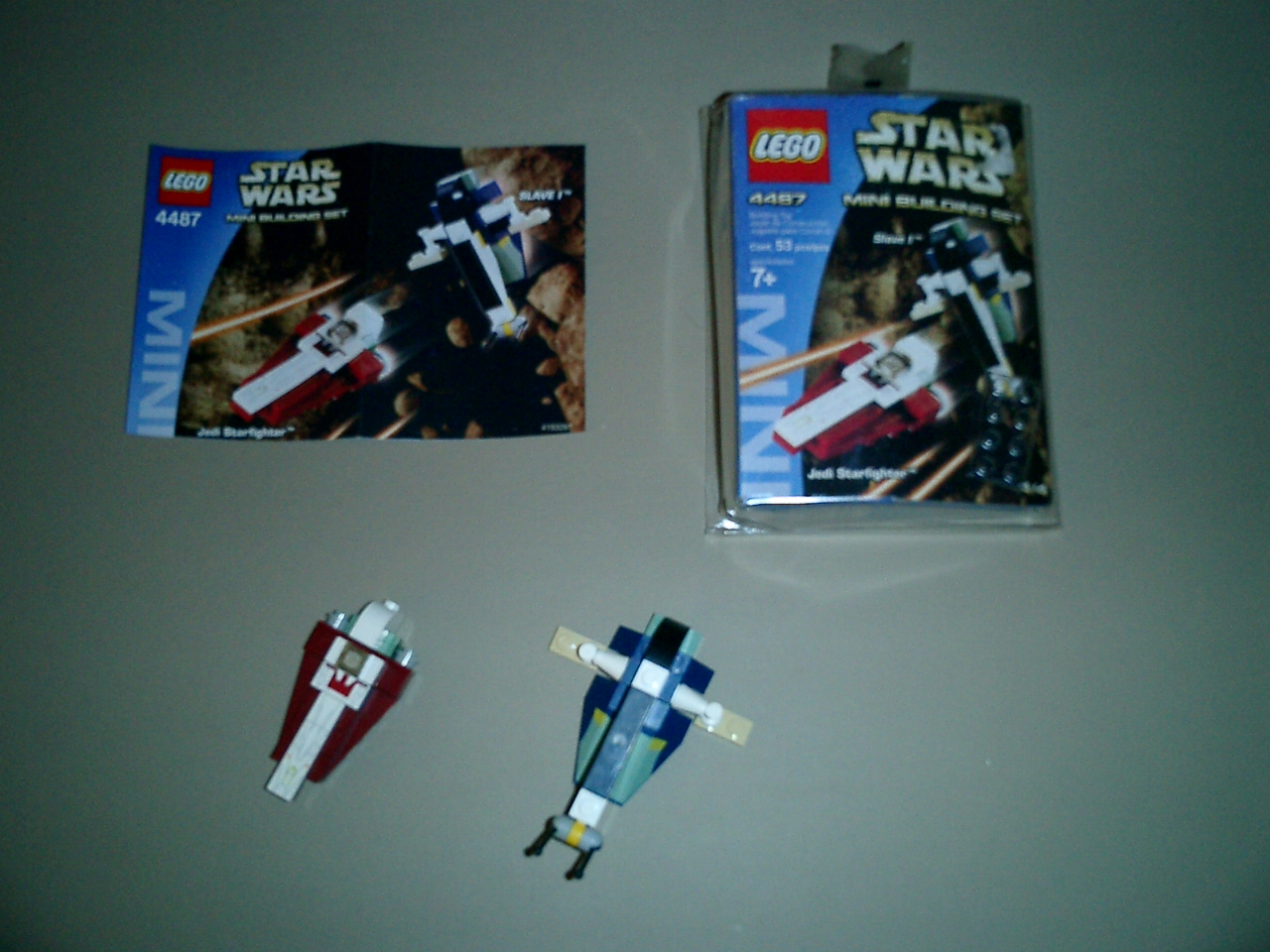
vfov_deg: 39.7
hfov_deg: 51.4
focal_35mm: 36
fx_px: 1321
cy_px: 476
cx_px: 635
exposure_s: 1/30
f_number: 3.2
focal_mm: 7.5
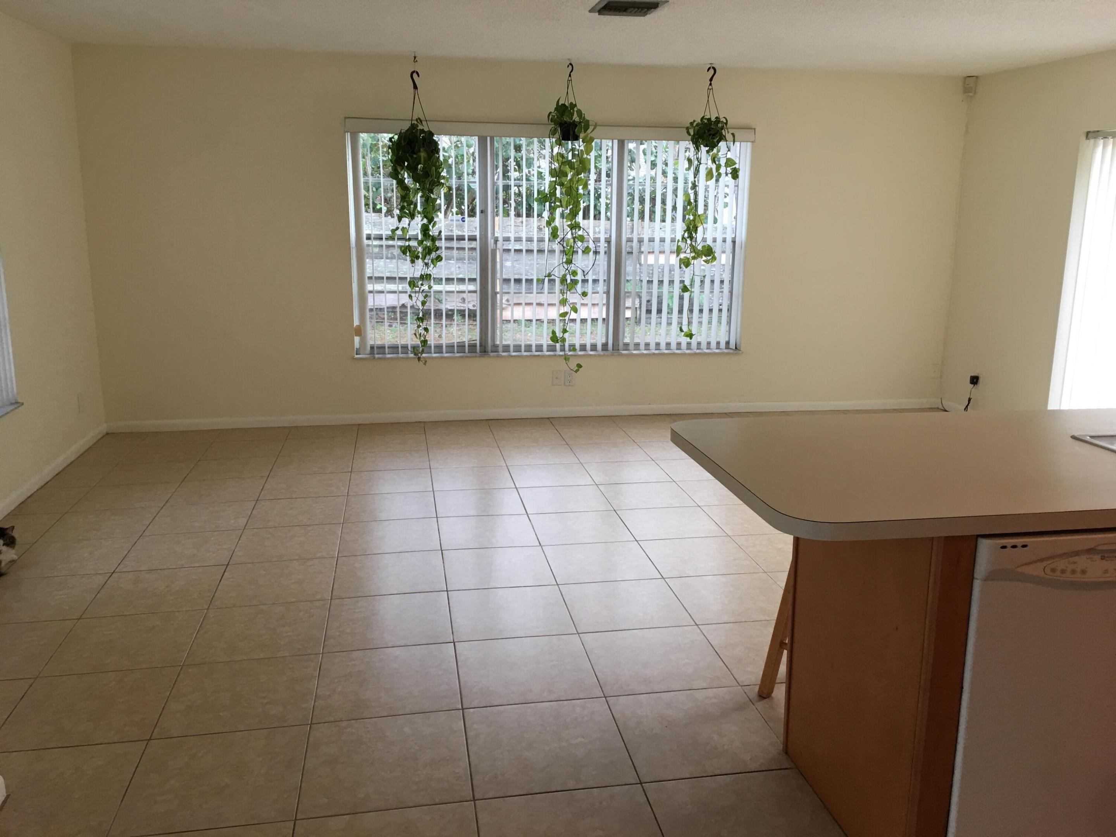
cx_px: 558
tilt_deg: -12.1
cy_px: 418
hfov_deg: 61.7
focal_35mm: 29
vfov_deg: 48.2
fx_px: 935
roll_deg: -0.7
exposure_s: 1/15
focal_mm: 4.15
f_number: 2.2
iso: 25
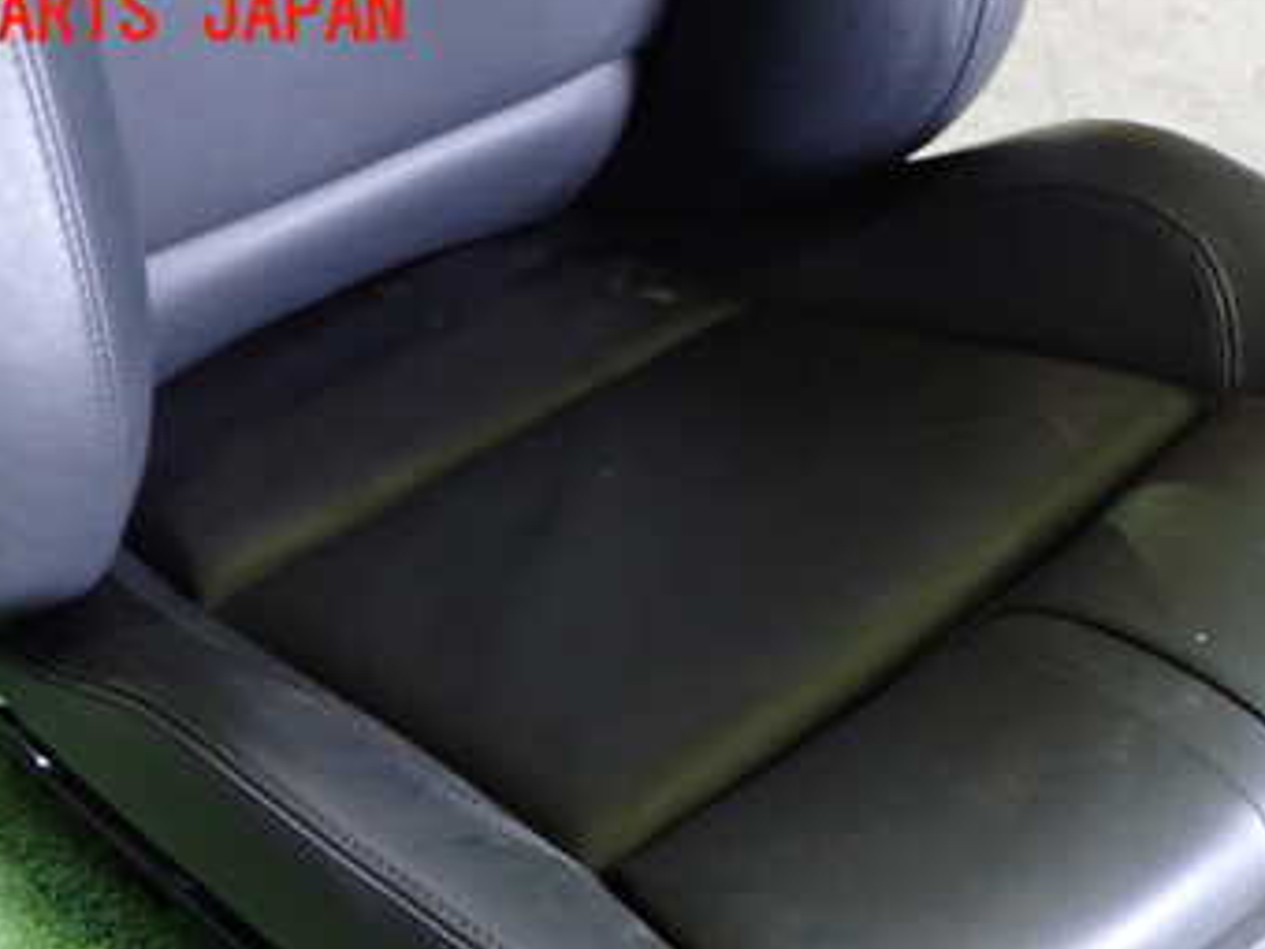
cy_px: 808
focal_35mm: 53
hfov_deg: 35.8
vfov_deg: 26.8
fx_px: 1937
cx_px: 845
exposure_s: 1/30
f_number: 2.3
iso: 800
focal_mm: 5.4
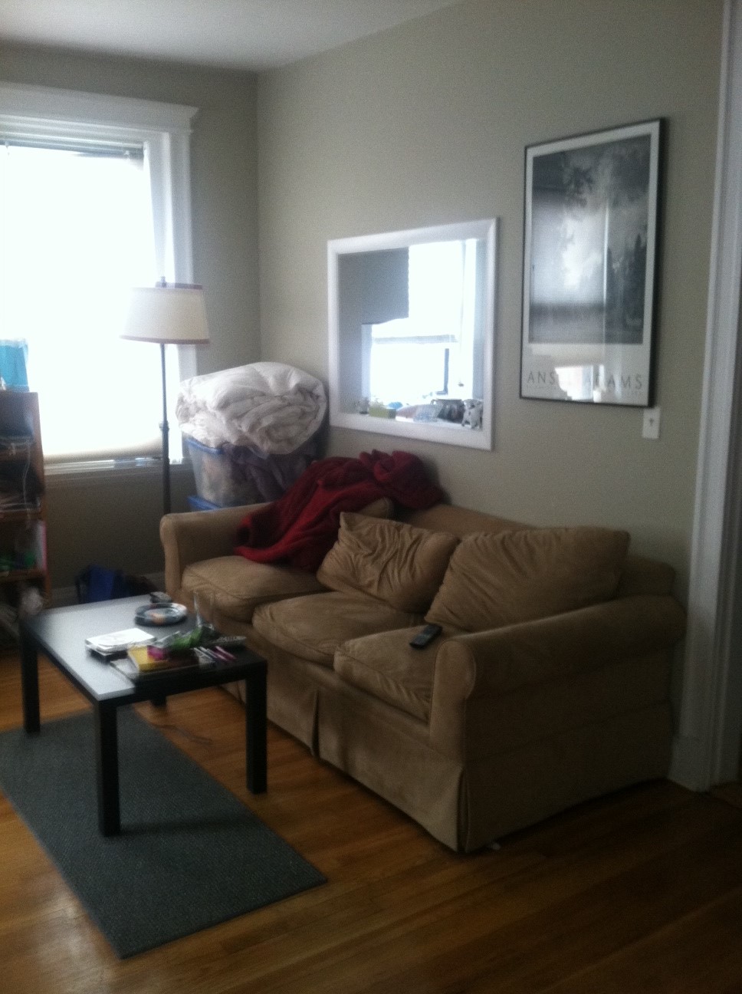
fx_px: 1003
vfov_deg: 52.7
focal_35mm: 35
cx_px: 371
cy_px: 497
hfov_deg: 40.6
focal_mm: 3.85
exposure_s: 1/15
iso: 200
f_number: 2.8
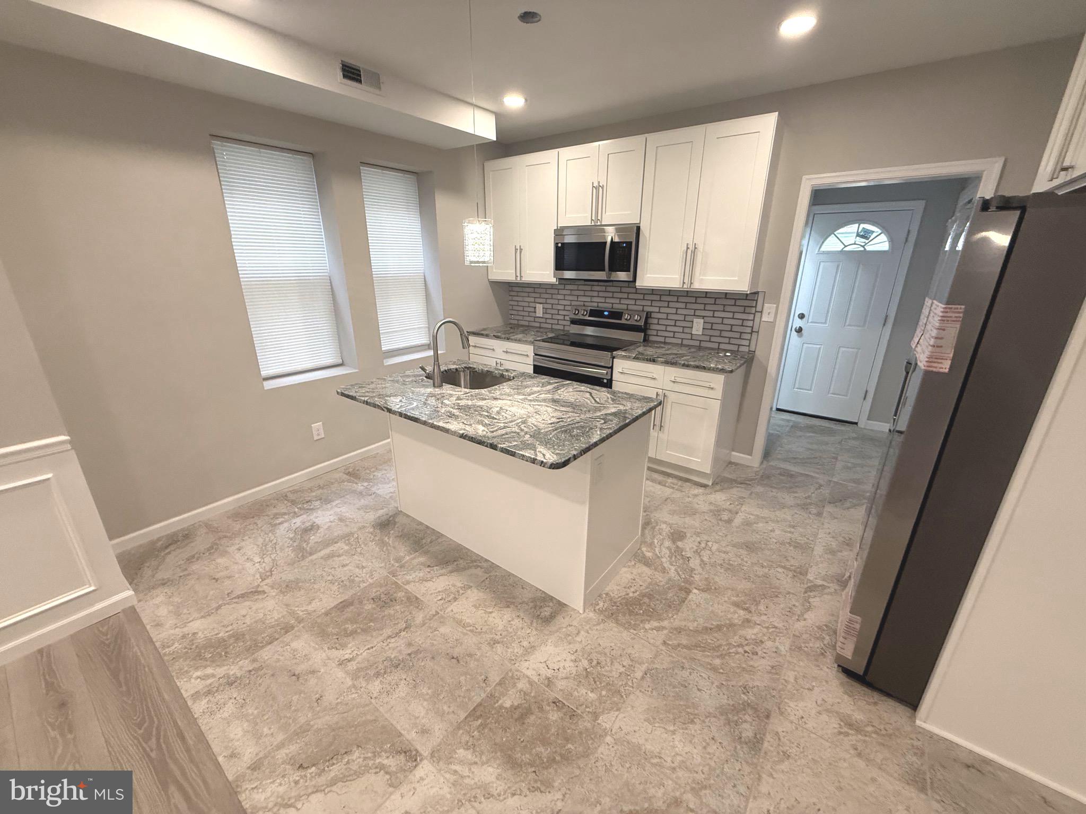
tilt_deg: -17.0
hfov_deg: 102.1
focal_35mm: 14
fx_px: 439
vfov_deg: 85.7
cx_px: 543
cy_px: 407
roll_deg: +1.5
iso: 320
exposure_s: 1/120
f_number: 2.2
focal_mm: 2.22
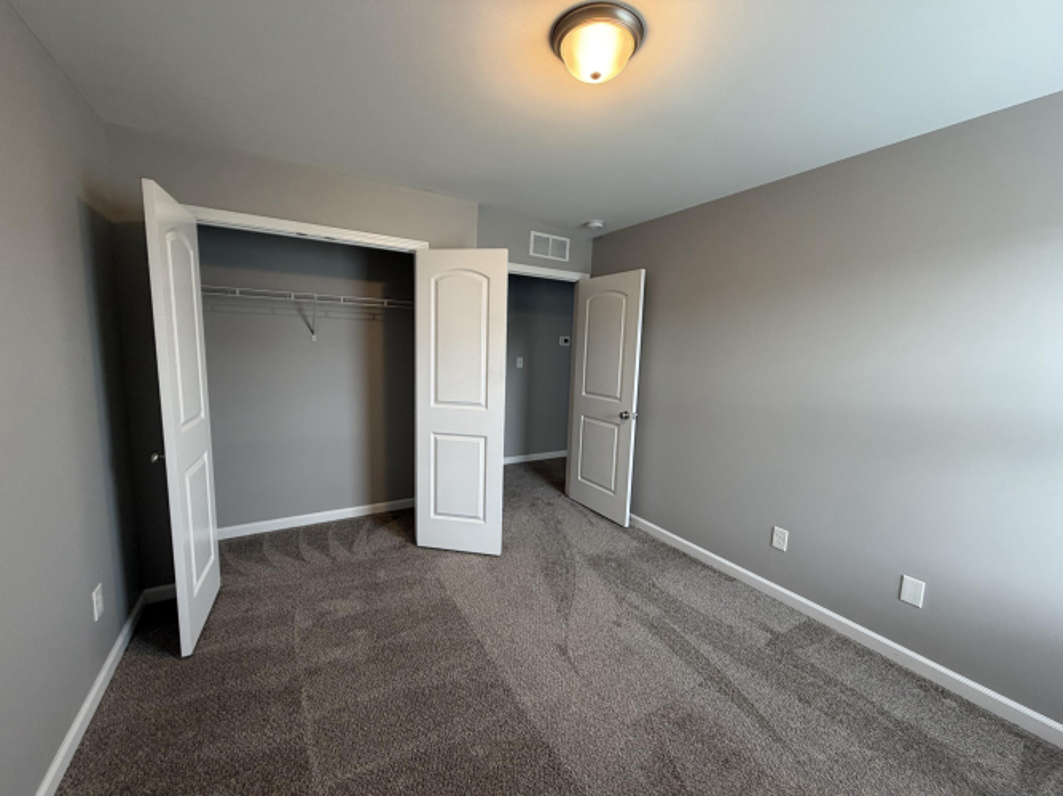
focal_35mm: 14
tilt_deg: -8.1
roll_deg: -1.6
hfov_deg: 102.1
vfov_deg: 85.7
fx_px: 430
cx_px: 532
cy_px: 398
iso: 200
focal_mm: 2.22
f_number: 2.2
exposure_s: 1/60
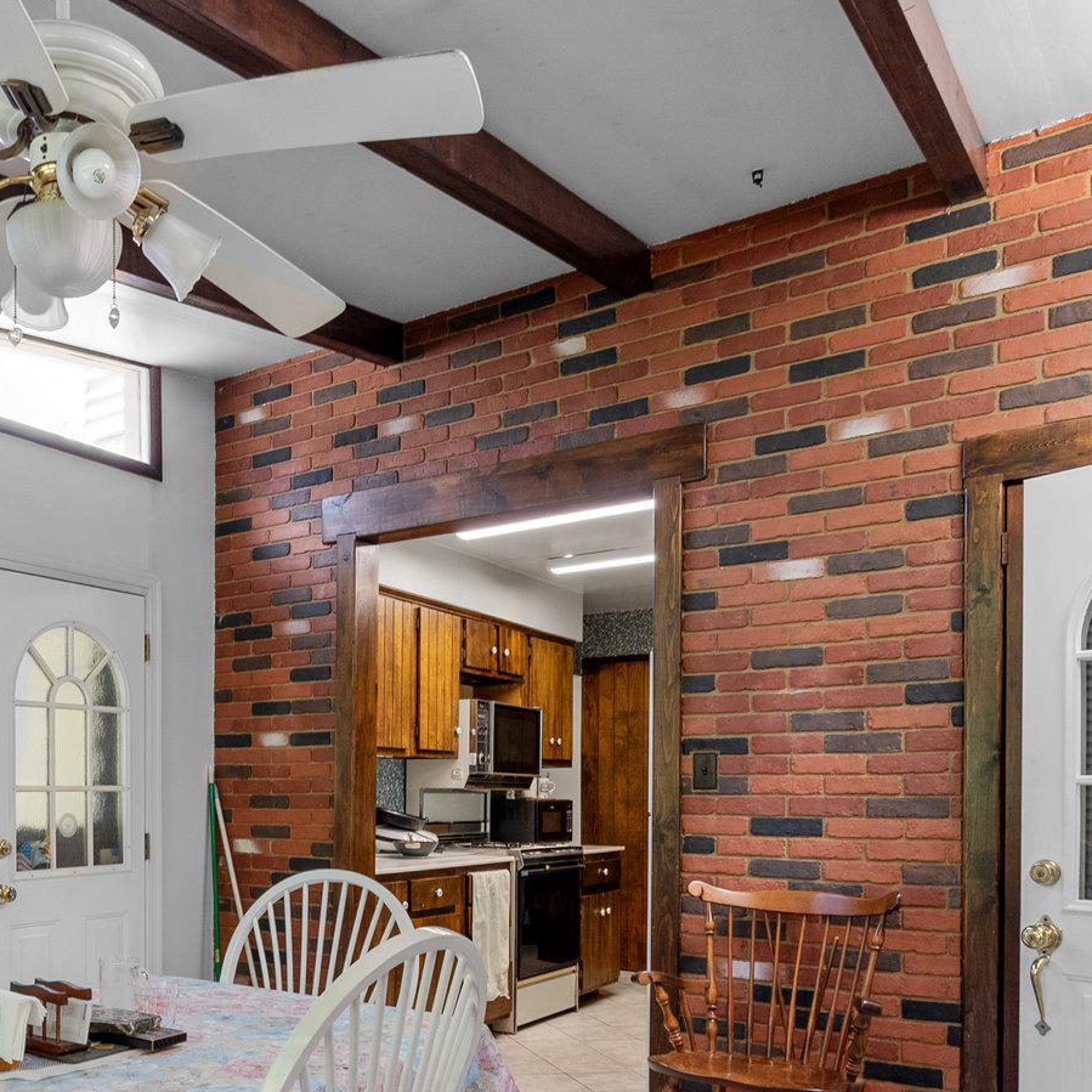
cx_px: 237
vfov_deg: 50.4
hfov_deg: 49.8
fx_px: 1106
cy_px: 816
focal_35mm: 31
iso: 2000
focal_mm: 16
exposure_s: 1/20
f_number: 8
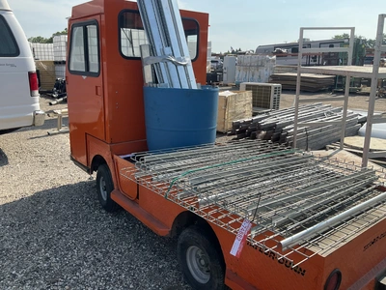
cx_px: 193
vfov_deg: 48.2
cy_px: 145
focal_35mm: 29
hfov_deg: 61.7
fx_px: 323
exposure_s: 1/1342
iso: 25
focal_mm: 3
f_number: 1.8
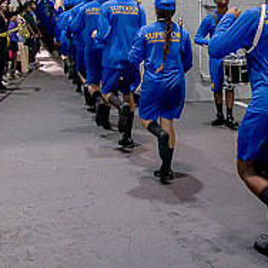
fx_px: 552
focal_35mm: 63
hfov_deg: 26.1
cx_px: 258
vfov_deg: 26.9
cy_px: 61
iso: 2000
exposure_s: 1/200
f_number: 4
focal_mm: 24
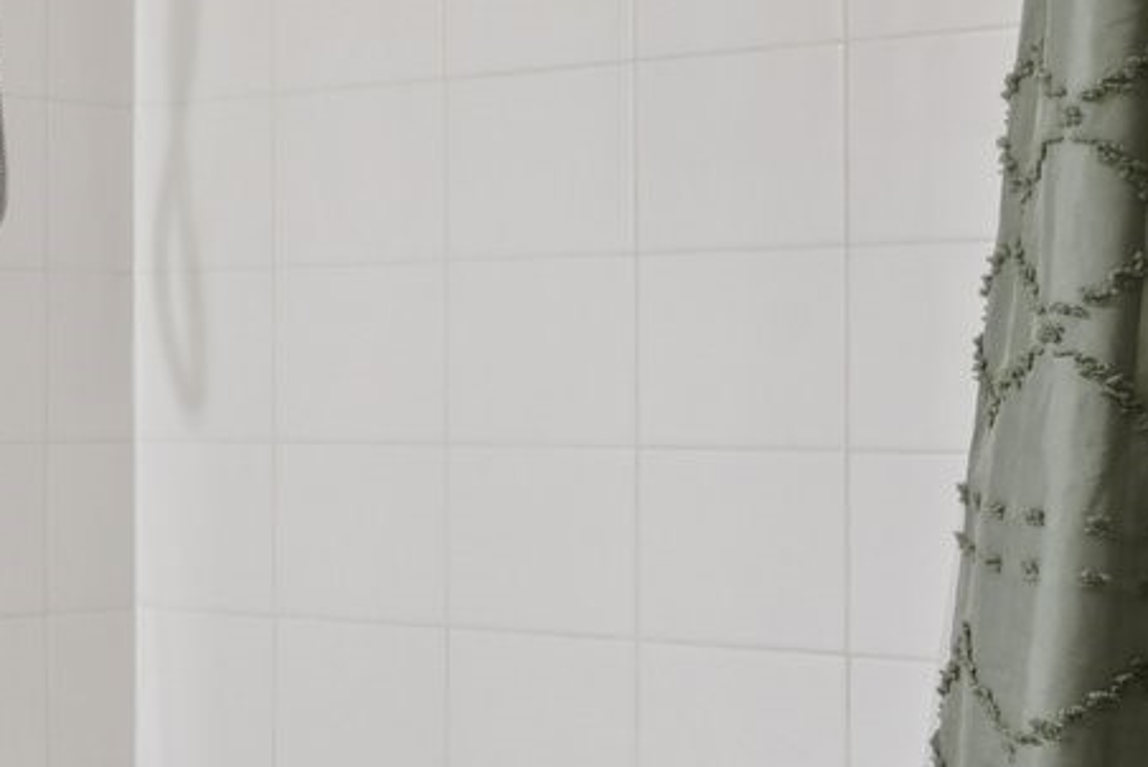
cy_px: 349
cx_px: -1072
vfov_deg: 15.9
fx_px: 2744
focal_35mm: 86
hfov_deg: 17.6
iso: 400
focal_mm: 19
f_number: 8
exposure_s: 1/10
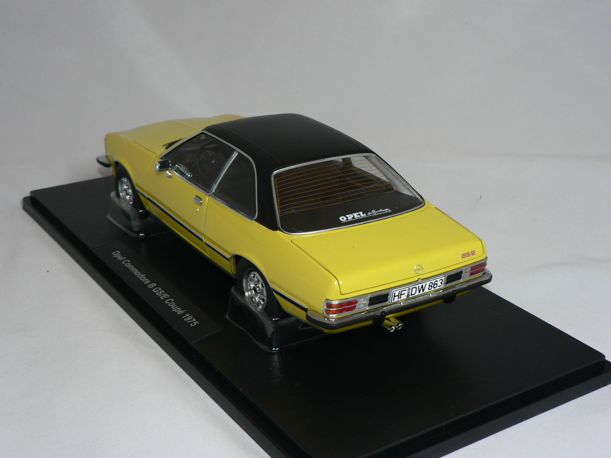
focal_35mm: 53
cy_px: 229
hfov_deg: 36.2
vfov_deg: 27.5
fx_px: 935
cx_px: 306
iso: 80
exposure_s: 1/60
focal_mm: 8.8
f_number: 2.8
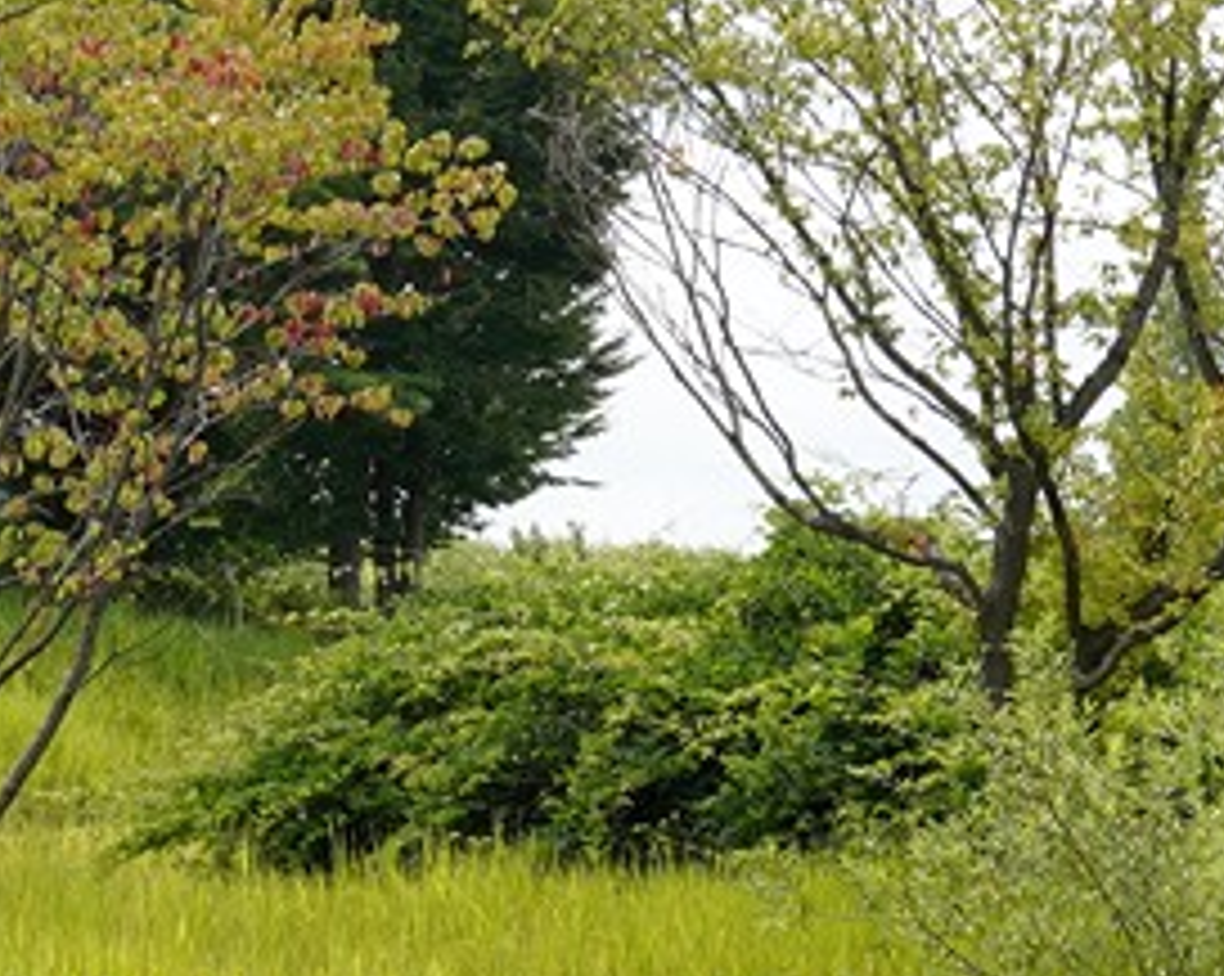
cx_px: 27
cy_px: 1016
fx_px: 8757
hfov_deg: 8.0
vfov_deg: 6.4
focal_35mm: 242
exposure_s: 1/100
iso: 100
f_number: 10
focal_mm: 35
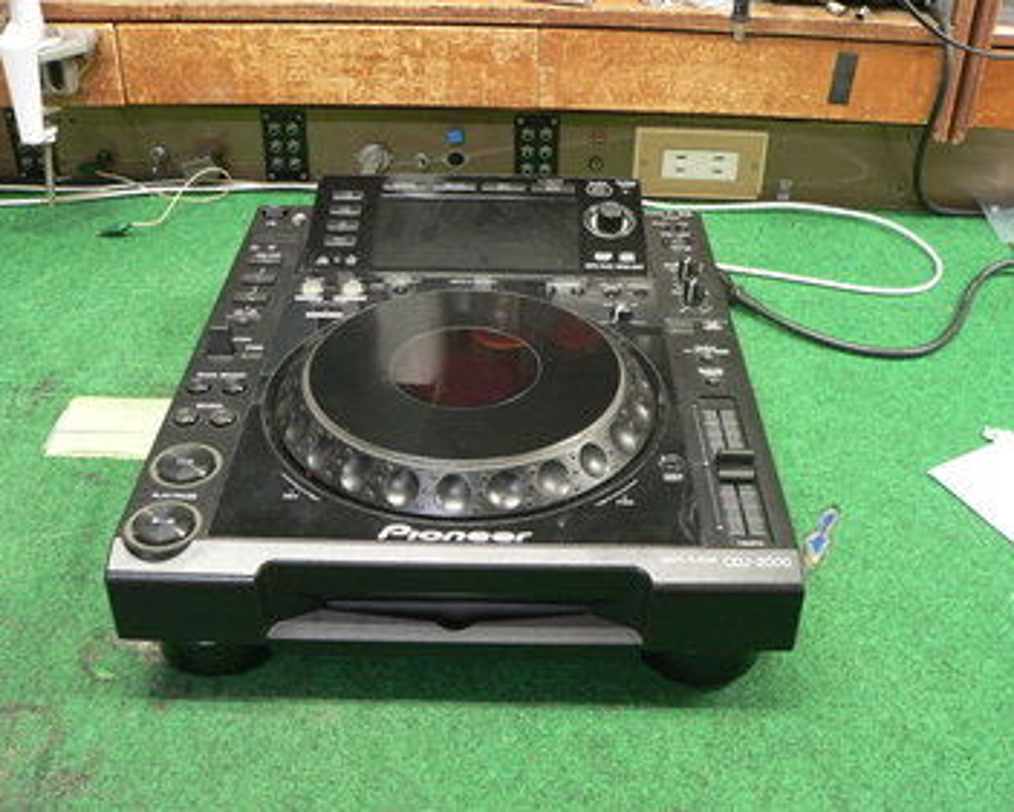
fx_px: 1141
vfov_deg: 39.2
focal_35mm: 38
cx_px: 529
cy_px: 403
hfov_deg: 47.9
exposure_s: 1/8
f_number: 2.8
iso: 200
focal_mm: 6
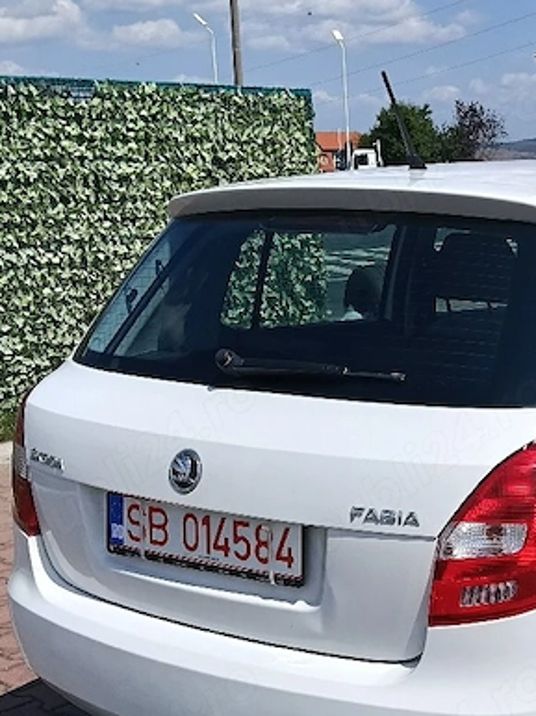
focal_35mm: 56
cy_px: 510
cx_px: 499
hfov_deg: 25.2
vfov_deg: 33.9
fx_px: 1157
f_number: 1.8
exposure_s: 1/1667
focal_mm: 3.98
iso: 64
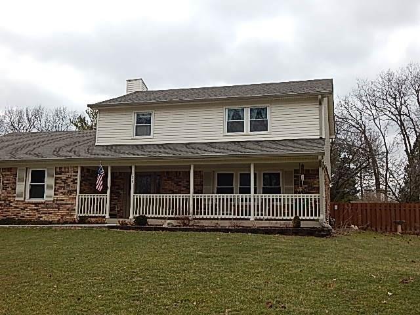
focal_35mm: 38
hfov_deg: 49.0
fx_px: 461
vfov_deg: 37.7
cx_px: 210
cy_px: 158
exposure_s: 1/640
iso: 125
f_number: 3.4
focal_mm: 6.8
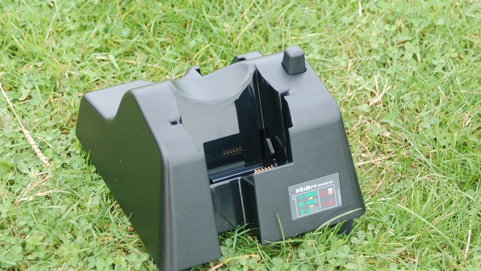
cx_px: 239
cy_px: 140
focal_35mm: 111
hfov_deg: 19.3
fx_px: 1415
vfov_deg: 10.9
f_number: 5.6
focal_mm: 70
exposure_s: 1/125
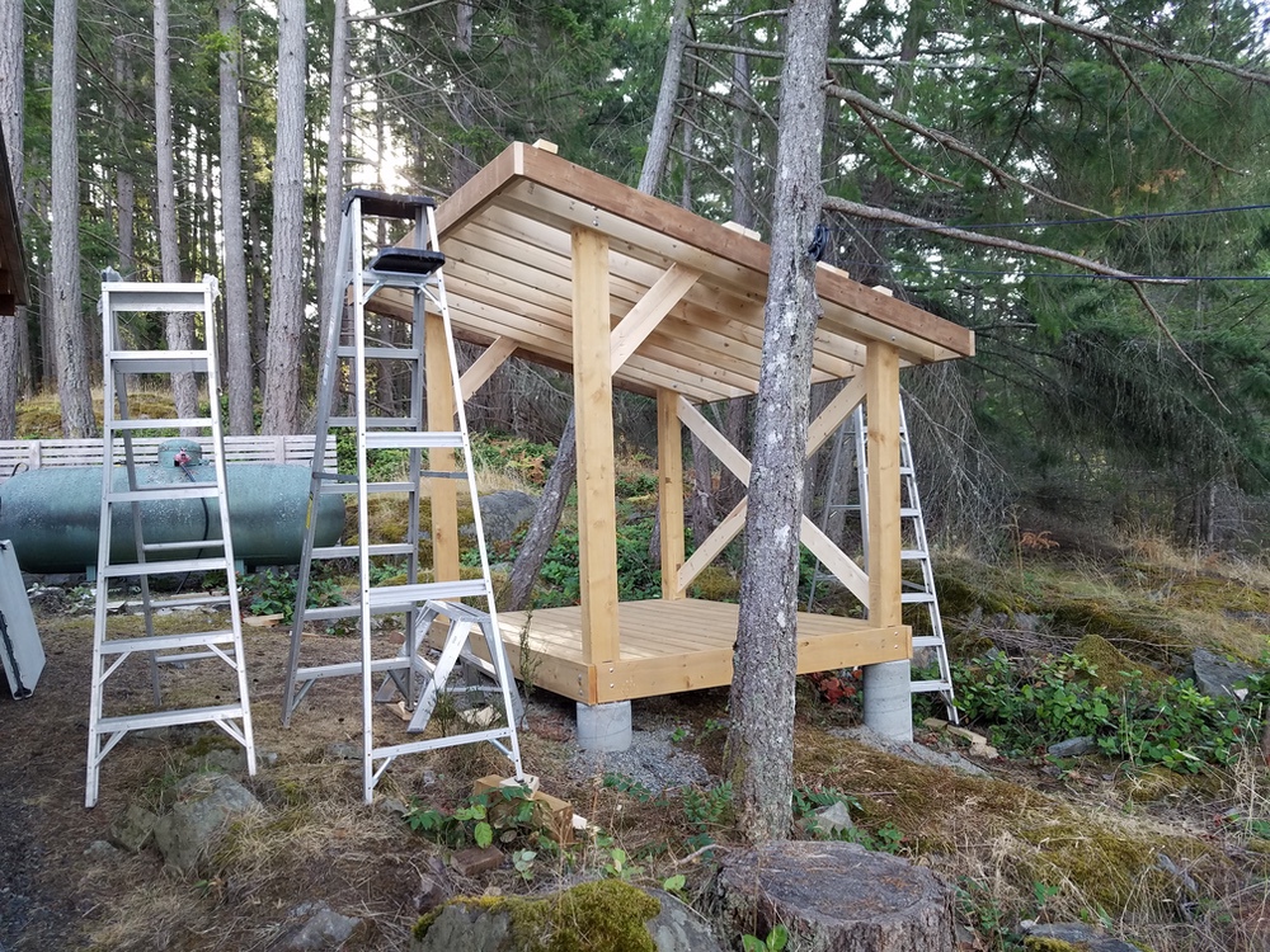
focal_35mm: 26
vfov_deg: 53.1
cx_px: 635
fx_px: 954
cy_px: 476
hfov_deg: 67.3
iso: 80
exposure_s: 1/120
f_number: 1.7
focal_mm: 4.2
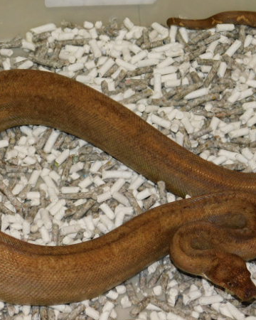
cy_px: 158
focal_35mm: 111
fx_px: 1051
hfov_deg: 13.9
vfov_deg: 17.3
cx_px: 106
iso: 200
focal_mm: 14.2
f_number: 4.4
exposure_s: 1/60
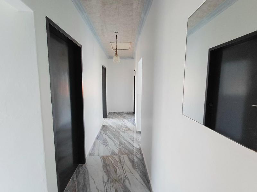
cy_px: 96
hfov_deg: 94.5
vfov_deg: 78.1
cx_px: 128
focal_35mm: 16
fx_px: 119
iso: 80
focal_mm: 1.64
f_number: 2.2
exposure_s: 1/50.3
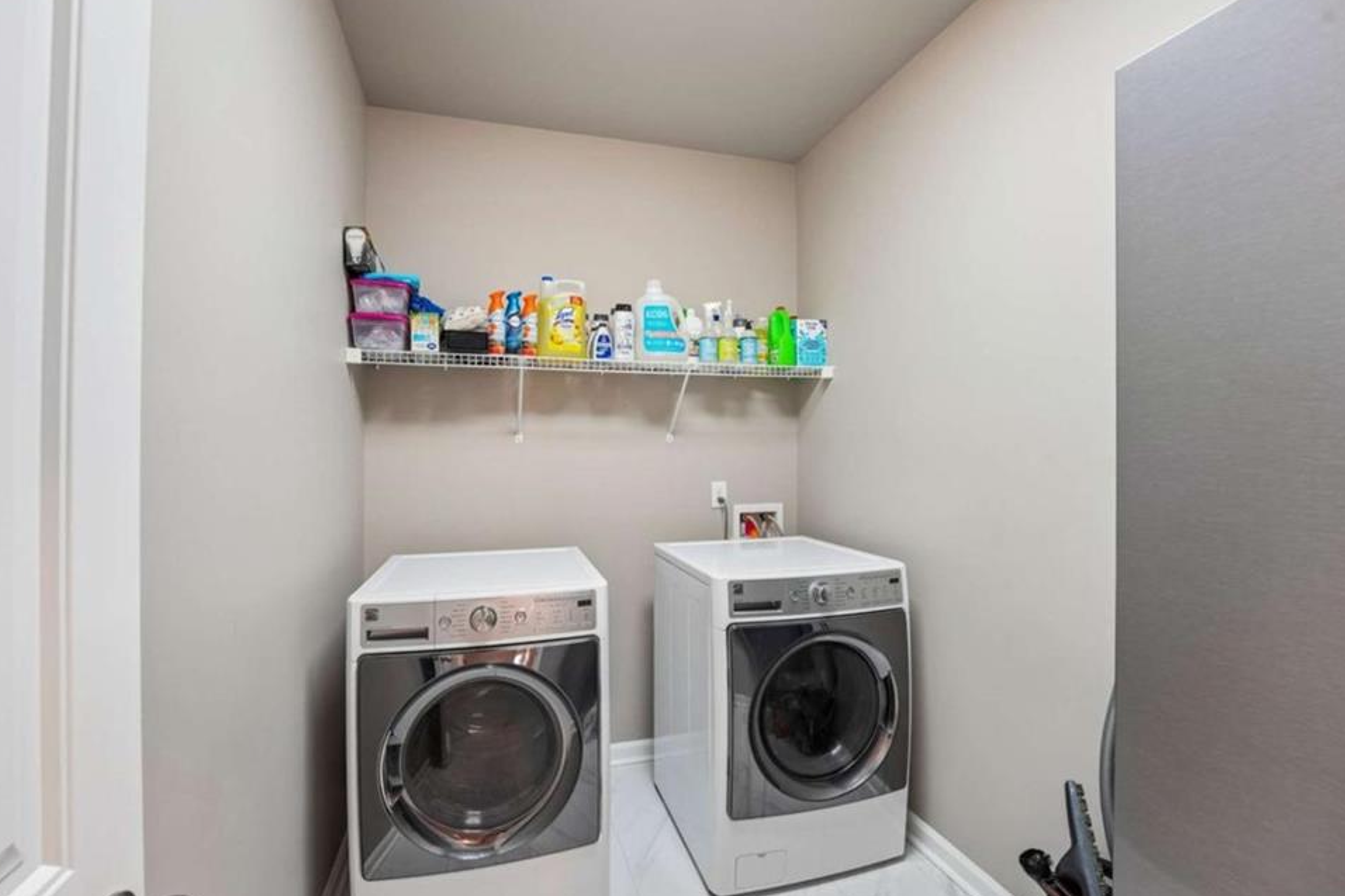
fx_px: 560
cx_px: 654
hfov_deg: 100.4
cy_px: 461
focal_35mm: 15
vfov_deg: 77.3
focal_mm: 14
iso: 320
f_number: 8
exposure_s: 1/8
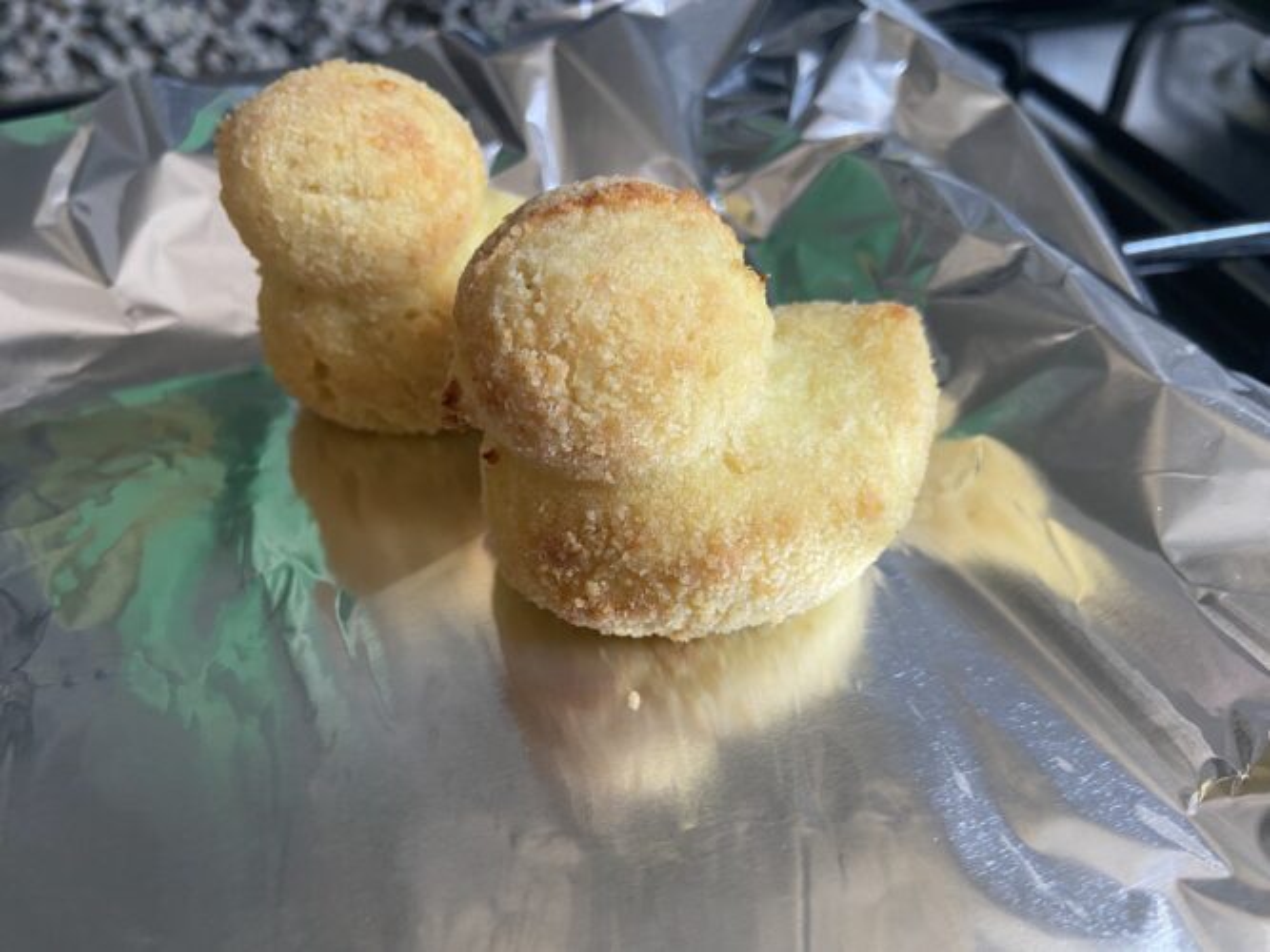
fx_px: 917
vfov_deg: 54.9
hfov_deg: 69.4
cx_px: 635
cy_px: 476
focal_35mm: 25
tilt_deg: -42.7
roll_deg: +1.6
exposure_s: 1/77
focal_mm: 4.25
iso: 125
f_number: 1.8
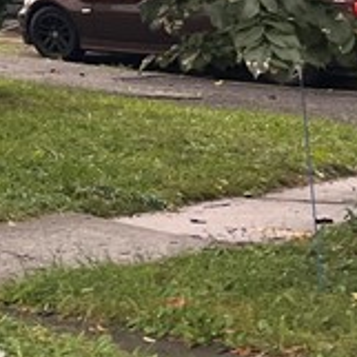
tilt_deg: +13.1
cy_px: -346
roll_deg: -1.5
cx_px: -676
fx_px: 1704
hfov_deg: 9.6
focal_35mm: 146
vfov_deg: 10.9
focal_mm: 5.1
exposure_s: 1/355
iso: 50
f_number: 1.6
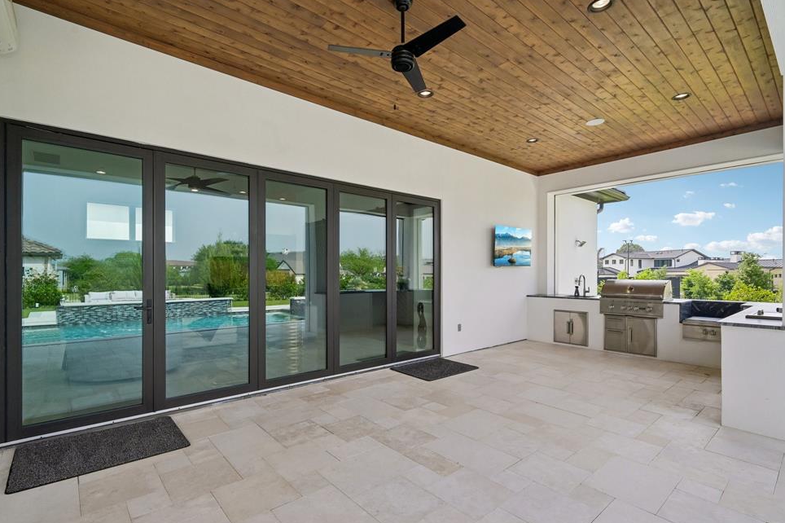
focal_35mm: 18
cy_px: 270
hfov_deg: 91.5
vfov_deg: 68.7
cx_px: 386
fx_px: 382
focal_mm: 16.5
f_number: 8
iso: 400
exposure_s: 1/500
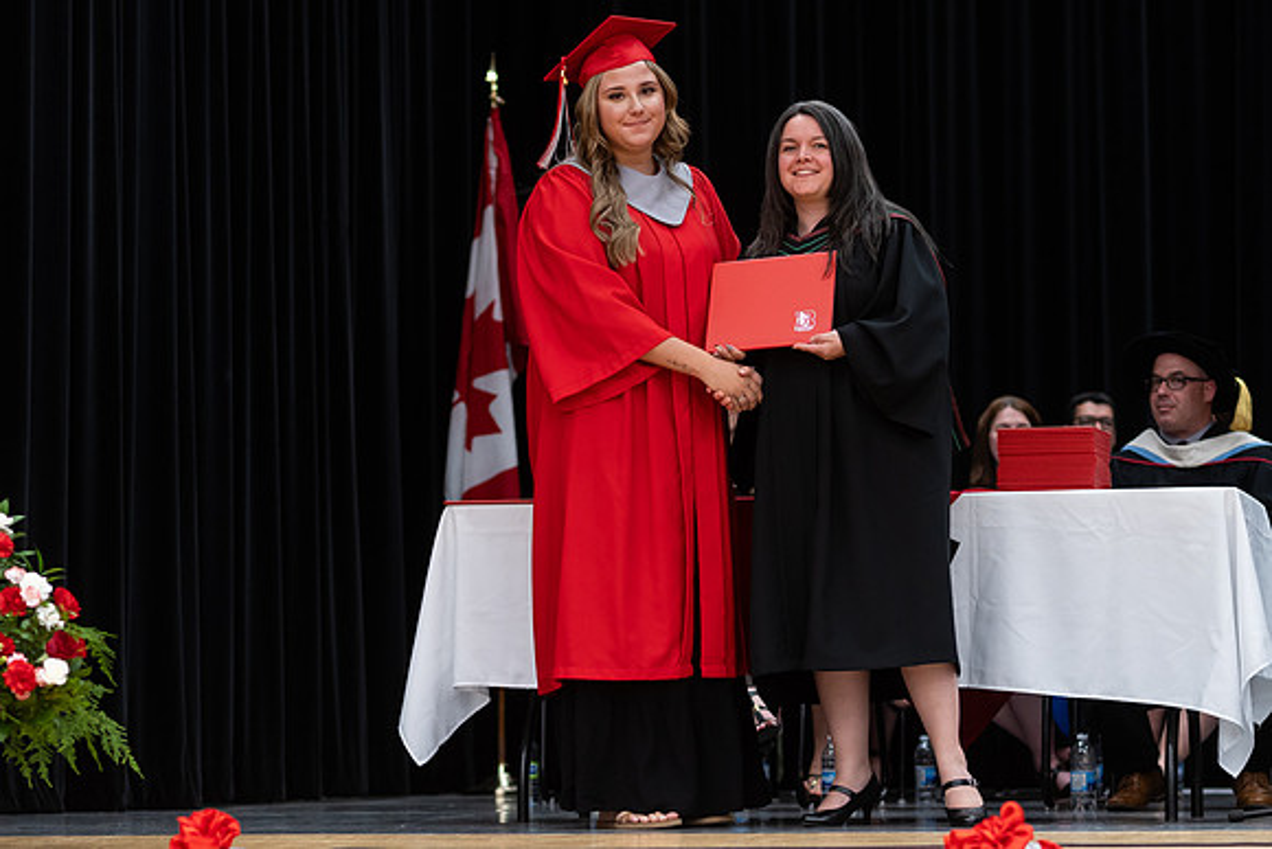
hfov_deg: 18.1
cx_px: 613
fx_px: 3991
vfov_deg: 12.1
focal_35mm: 113
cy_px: 518
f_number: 2.8
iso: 1000
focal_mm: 85
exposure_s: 1/200
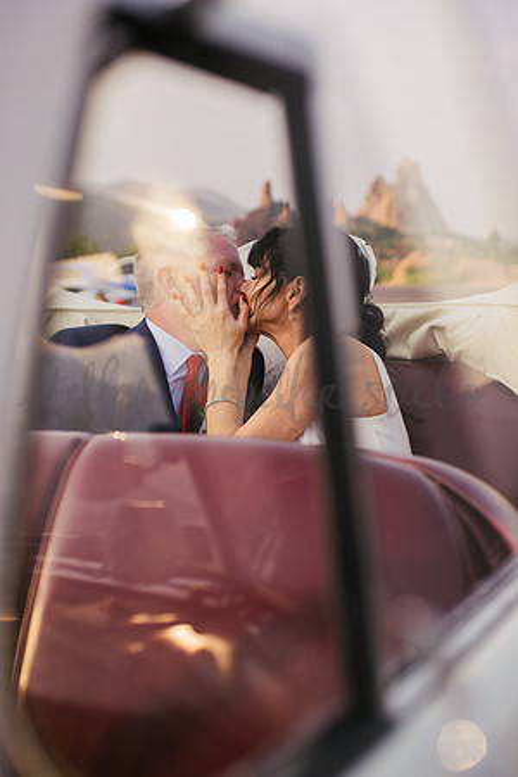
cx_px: 259
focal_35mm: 50
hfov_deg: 27.0
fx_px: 1079
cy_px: 388
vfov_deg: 39.6
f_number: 3.2
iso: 125
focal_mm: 50
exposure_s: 1/1000
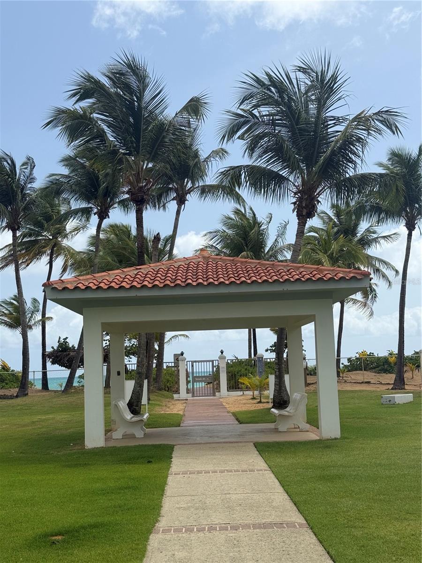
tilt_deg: +6.1
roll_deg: +1.3
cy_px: 282
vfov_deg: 39.7
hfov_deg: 30.3
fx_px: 780
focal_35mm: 48
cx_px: 211
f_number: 1.78
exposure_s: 1/6536
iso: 64
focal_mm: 6.76
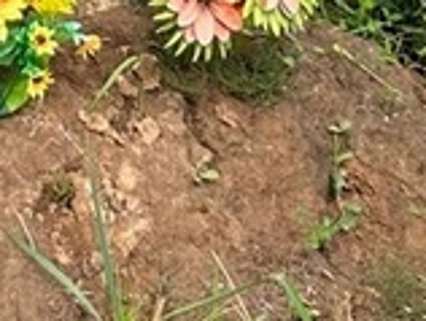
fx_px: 2071
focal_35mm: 168
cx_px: -22
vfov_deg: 8.7
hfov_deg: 11.6
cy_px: -162
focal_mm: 5.7
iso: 50
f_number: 1.5
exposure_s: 1/1531
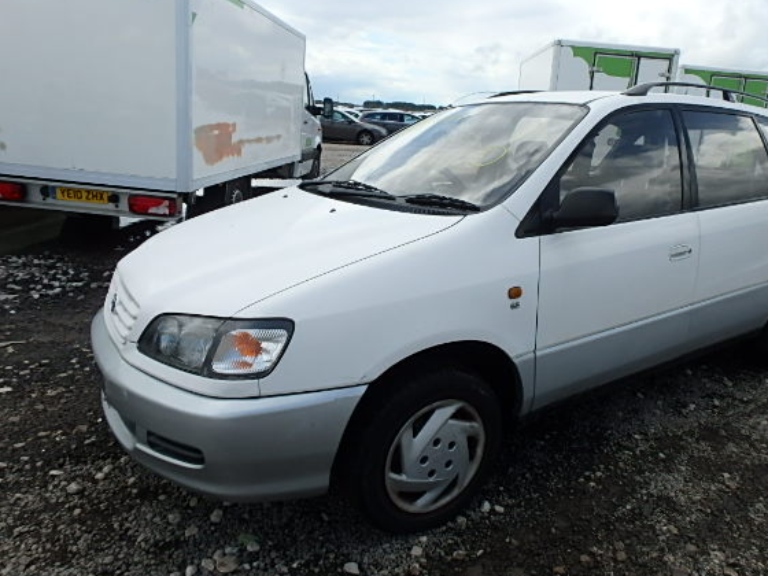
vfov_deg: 56.8
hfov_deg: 71.2
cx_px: 437
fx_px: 532
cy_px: 277
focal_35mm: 24
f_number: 6
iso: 125
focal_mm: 3.7
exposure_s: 1/400
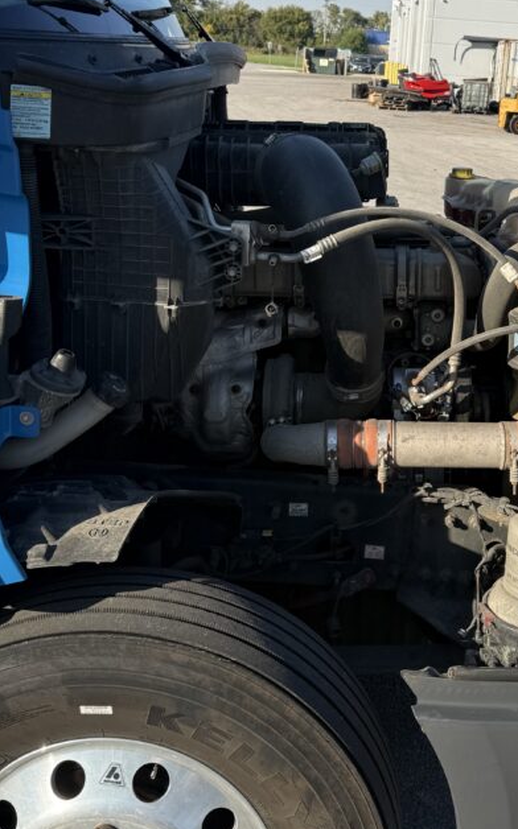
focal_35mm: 43
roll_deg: -5.1
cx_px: 377
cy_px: 320
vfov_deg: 45.9
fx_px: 972
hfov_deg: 29.5
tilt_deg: -13.3
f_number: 1.78
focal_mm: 6.76
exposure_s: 1/2525
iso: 80
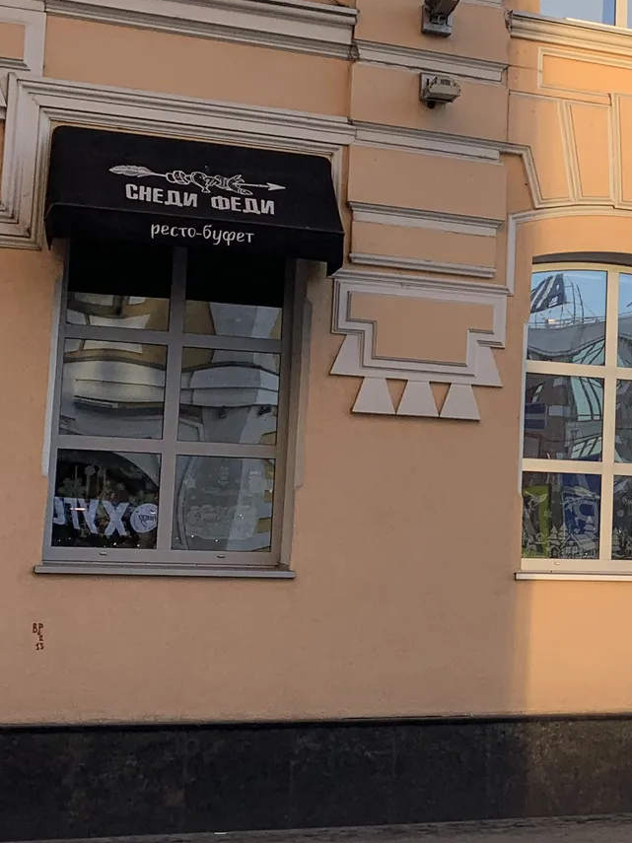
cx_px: 883
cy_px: 415
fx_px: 1778
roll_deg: -1.7
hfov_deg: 18.4
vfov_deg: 26.7
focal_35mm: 73
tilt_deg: +6.0
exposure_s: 1/558
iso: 25
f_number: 1.8
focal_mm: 4.25
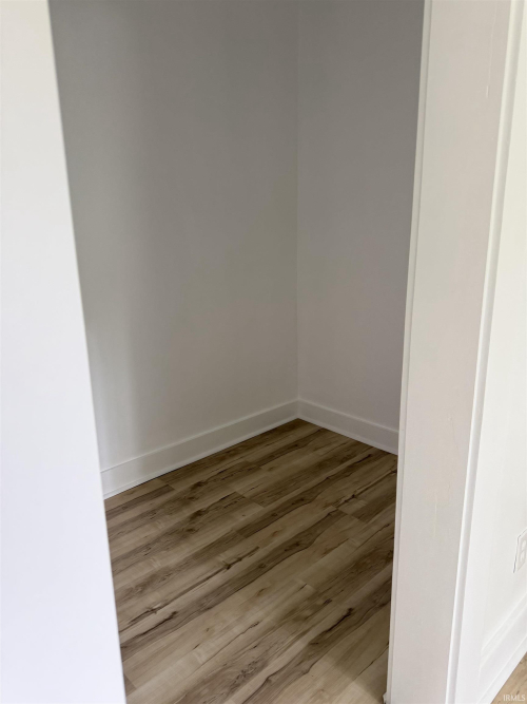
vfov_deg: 71.6
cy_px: 352
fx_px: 487
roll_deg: -1.0
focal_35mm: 24
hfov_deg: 56.8
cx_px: 264
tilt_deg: -14.3
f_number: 1.78
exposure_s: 1/60
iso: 320
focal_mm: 6.76
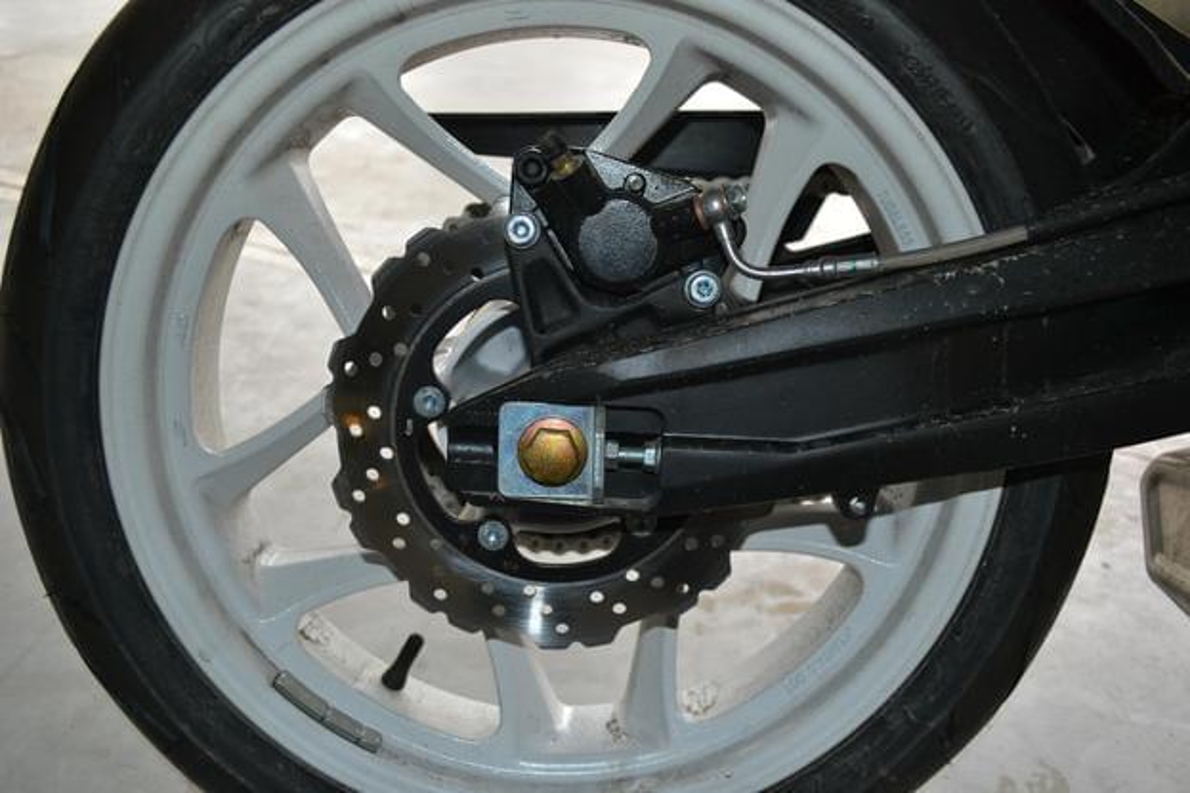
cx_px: 595
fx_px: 1090
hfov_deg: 57.2
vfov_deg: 39.9
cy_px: 396
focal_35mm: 33
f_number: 3.8
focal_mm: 22
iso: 360
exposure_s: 1/60
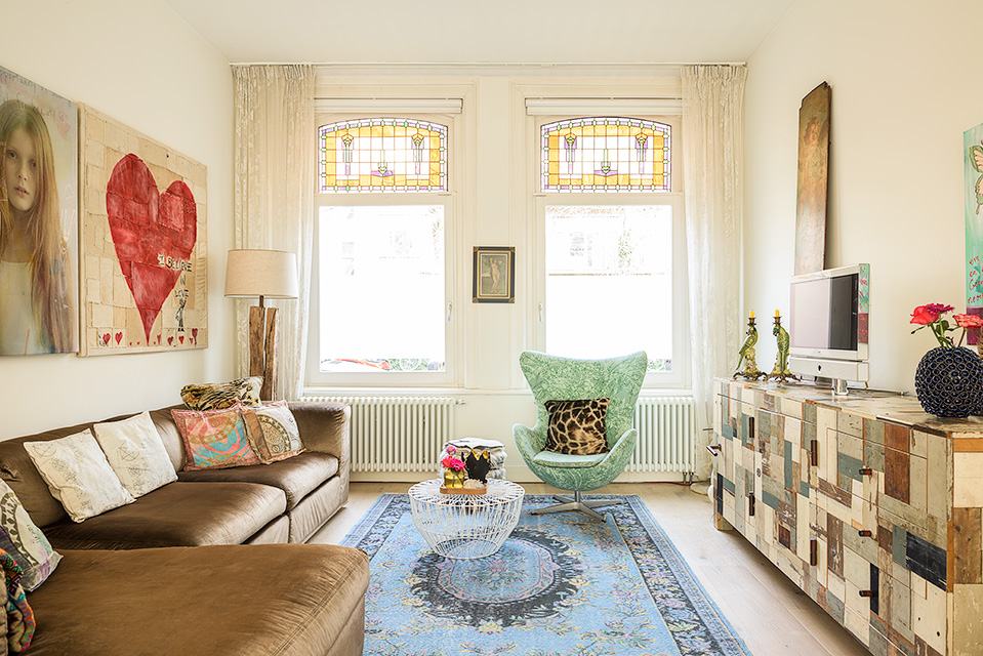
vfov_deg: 53.2
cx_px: 492
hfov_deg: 73.7
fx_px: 655
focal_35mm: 24
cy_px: 328
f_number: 5.6
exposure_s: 1
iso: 64
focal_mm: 24
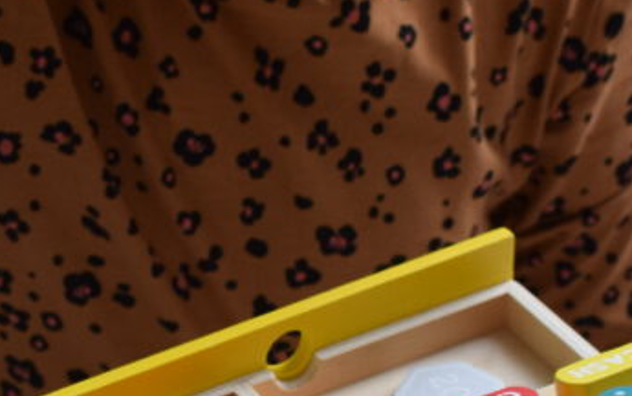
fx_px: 2111
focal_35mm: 123
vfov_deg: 10.5
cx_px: 165
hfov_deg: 16.9
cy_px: 500
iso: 400
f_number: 6.3
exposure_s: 1/160
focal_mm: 27
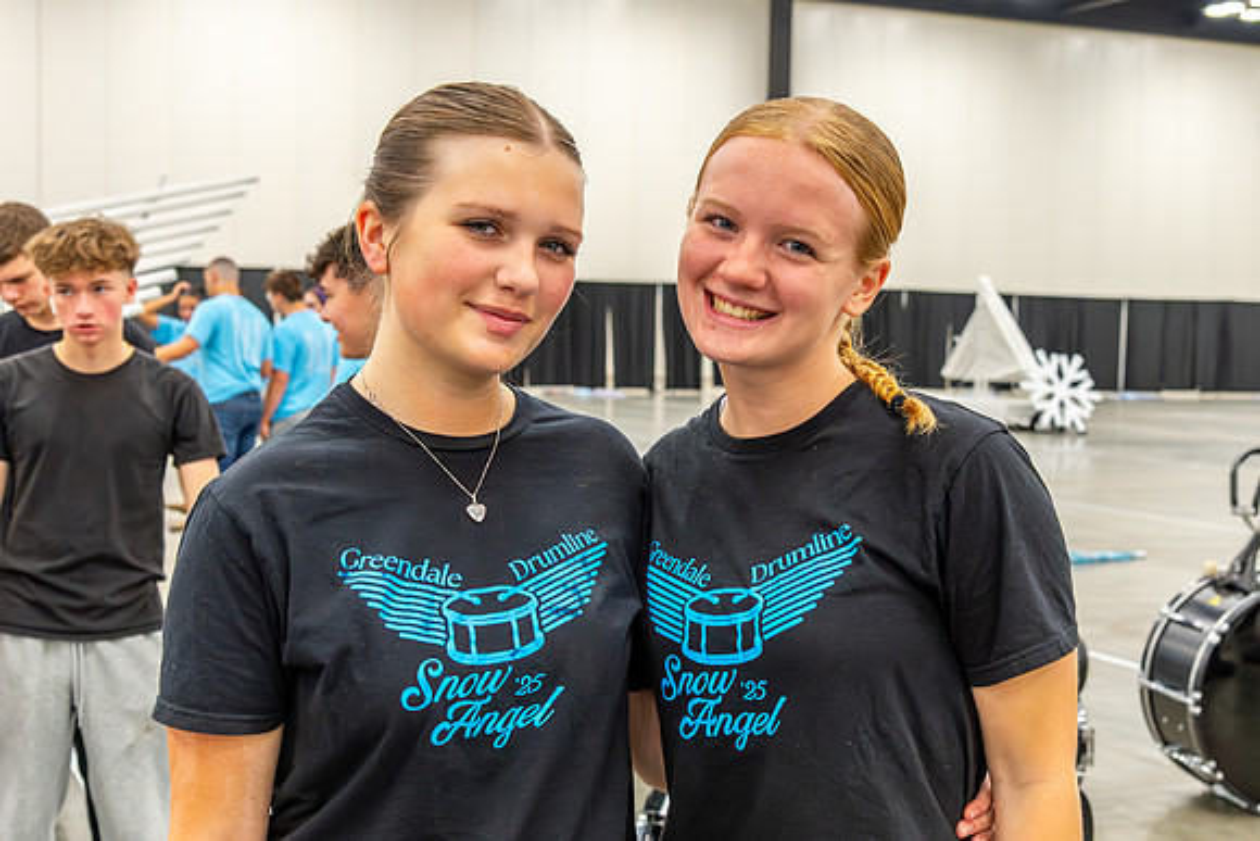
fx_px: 1903
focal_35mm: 54
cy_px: 437
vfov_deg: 24.9
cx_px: 736
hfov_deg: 36.5
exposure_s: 1/200
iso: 4000
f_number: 6.3
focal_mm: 46
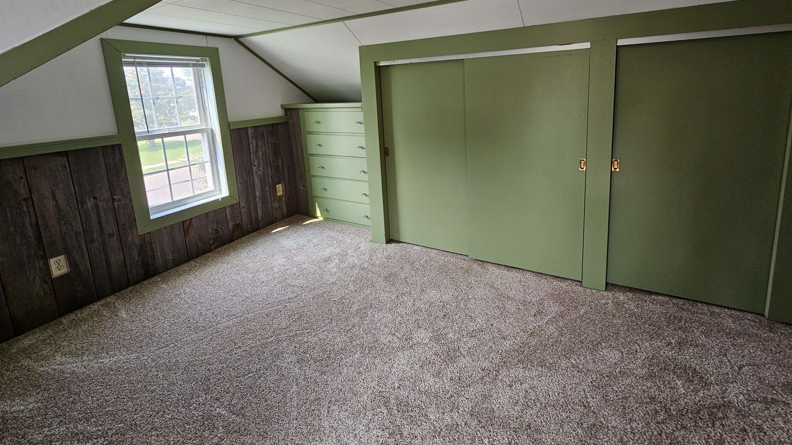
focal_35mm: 15
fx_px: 315
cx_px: 415
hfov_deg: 102.9
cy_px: 143
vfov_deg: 68.3
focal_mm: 2.2
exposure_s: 1/77.4
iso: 160
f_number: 2.2
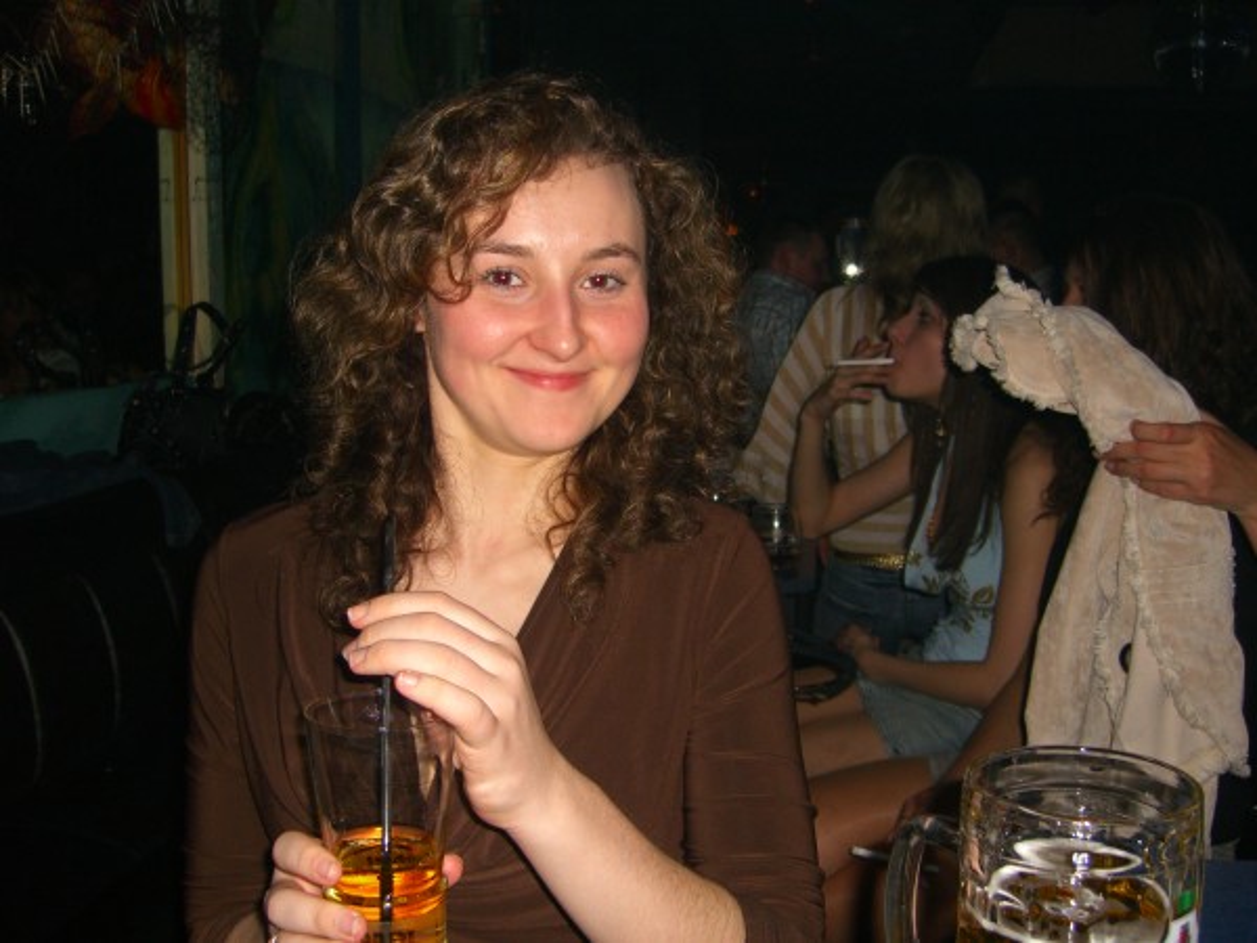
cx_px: 628
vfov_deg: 37.7
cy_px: 472
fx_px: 1380
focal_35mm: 38
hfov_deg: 49.0
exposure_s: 1/60
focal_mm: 7.9
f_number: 2.8
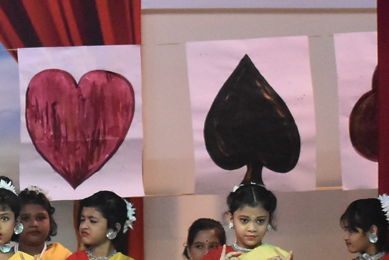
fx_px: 5549
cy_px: 391
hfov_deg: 4.0
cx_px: -304
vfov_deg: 2.7
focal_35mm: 513
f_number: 4.8
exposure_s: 1/320
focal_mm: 75
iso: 3200
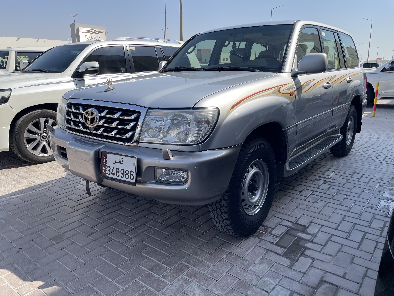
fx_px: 296
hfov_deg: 67.3
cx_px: 197
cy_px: 148
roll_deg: +1.0
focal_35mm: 26
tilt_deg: -15.2
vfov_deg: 53.1
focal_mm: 4.2
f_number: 1.6
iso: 32
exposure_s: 1/2681
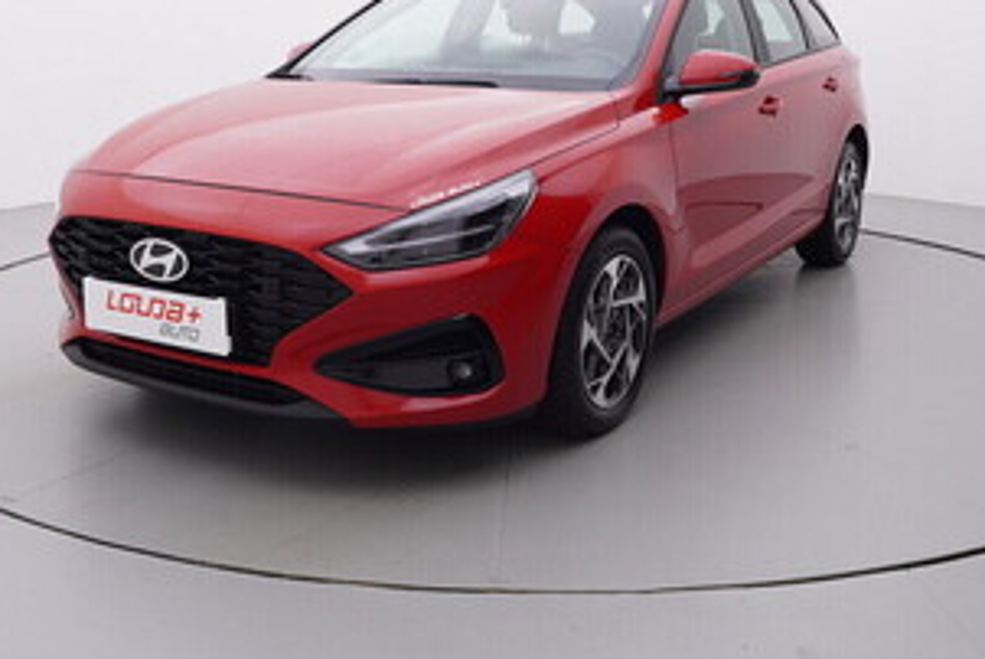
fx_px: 1120
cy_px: 191
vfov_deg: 32.3
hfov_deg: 47.5
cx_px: 488
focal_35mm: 41
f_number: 5
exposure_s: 1/80
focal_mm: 15
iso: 200
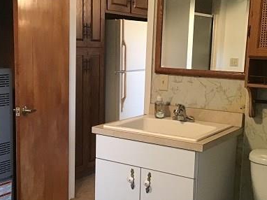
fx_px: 401
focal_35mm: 52
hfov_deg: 36.8
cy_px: 109
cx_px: 115
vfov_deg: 28.0
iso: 250
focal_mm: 3.3
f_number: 2.4
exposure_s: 1/30
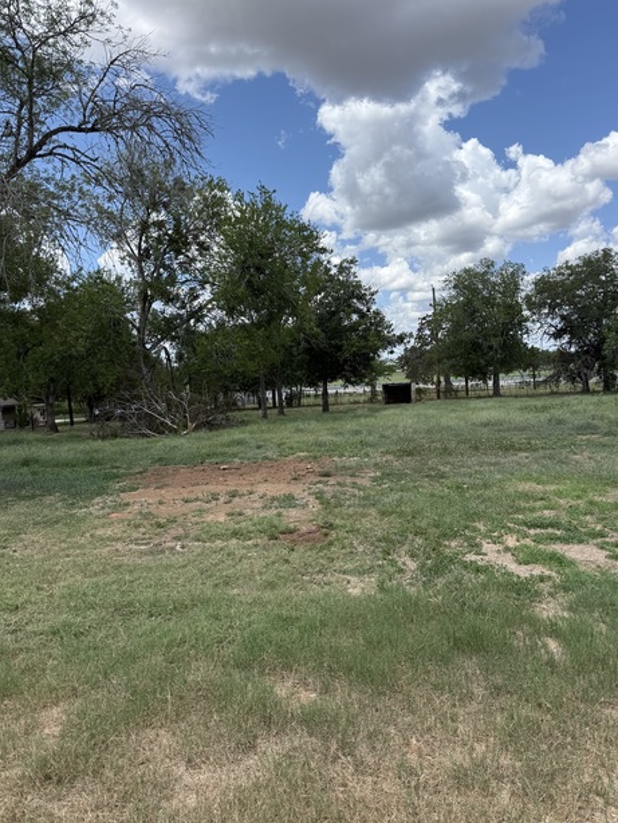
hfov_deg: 54.9
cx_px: 316
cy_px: 406
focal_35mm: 25
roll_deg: +3.0
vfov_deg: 69.4
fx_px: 595
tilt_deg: -3.8
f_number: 1.78
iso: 80
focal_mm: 6.76
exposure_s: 1/3584
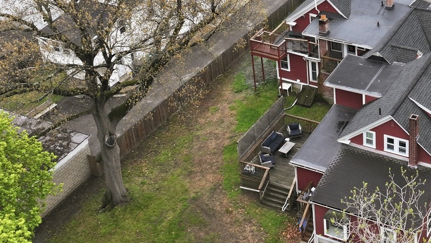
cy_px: -16
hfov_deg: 30.7
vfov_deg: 18.0
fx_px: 743
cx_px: 397
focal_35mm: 65
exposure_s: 1/320
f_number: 2.8
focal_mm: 12.3
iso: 140
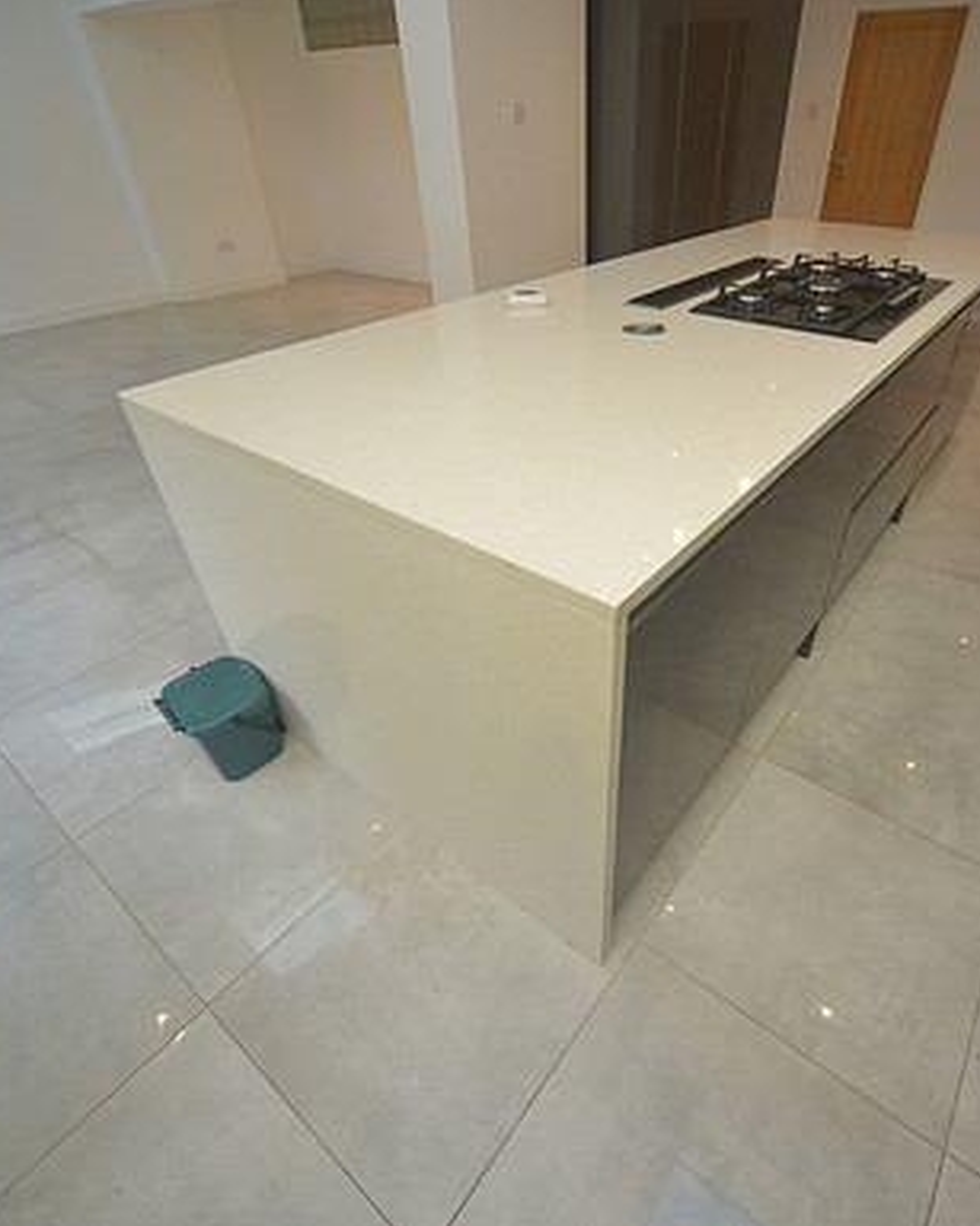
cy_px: 615
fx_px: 617
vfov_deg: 89.7
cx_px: 578
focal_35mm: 17
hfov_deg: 76.3
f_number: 5.6
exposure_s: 1/125
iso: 1000
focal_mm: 12
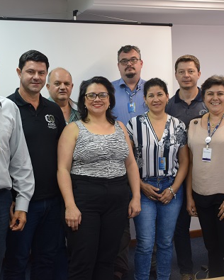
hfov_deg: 26.3
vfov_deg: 32.6
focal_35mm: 58
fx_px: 478
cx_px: 125
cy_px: 139
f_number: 4
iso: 500
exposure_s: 1/60
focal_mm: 27
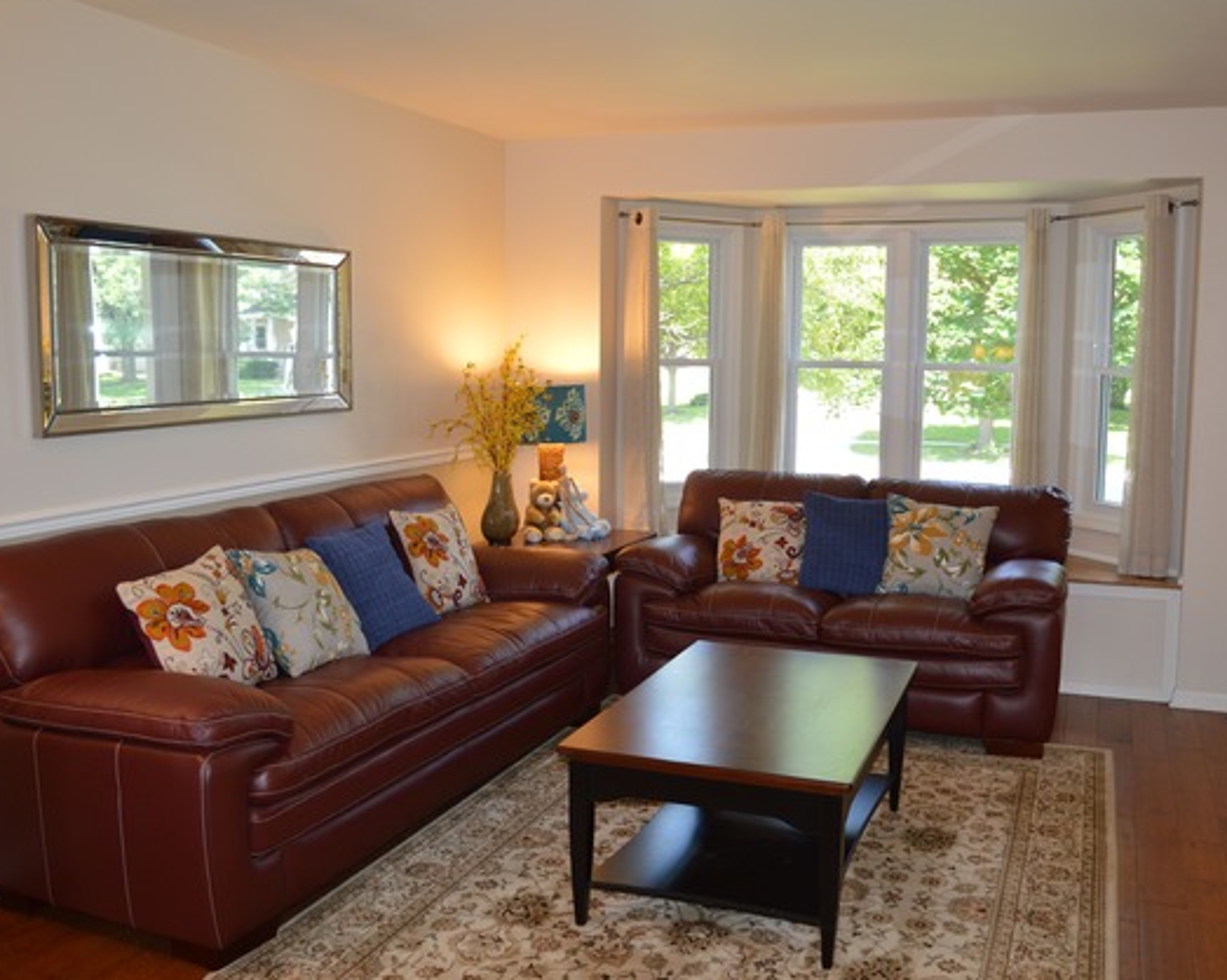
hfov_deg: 57.1
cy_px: 483
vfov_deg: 47.1
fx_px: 1125
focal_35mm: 31
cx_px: 680
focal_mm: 18
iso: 450
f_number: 3.5
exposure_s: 1/60
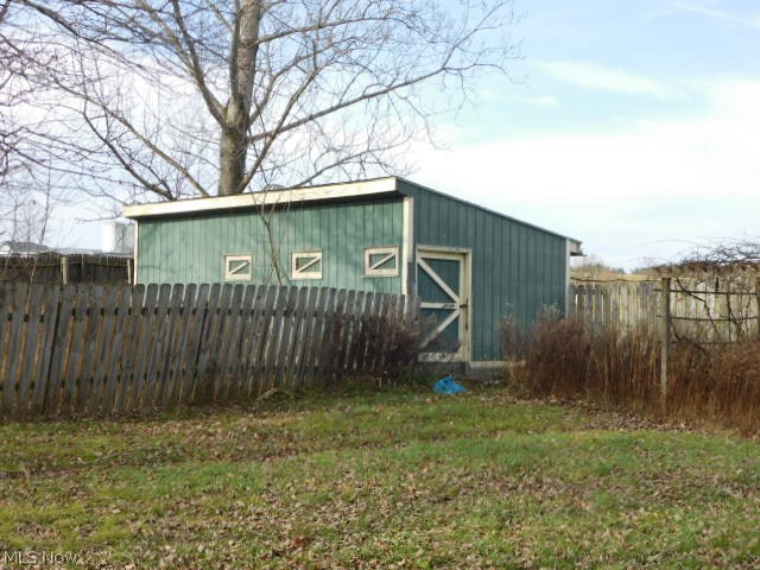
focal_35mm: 59
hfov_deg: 32.7
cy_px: 285
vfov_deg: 24.8
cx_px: 380
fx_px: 1295
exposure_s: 1/400
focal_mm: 10.4
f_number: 4
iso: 125
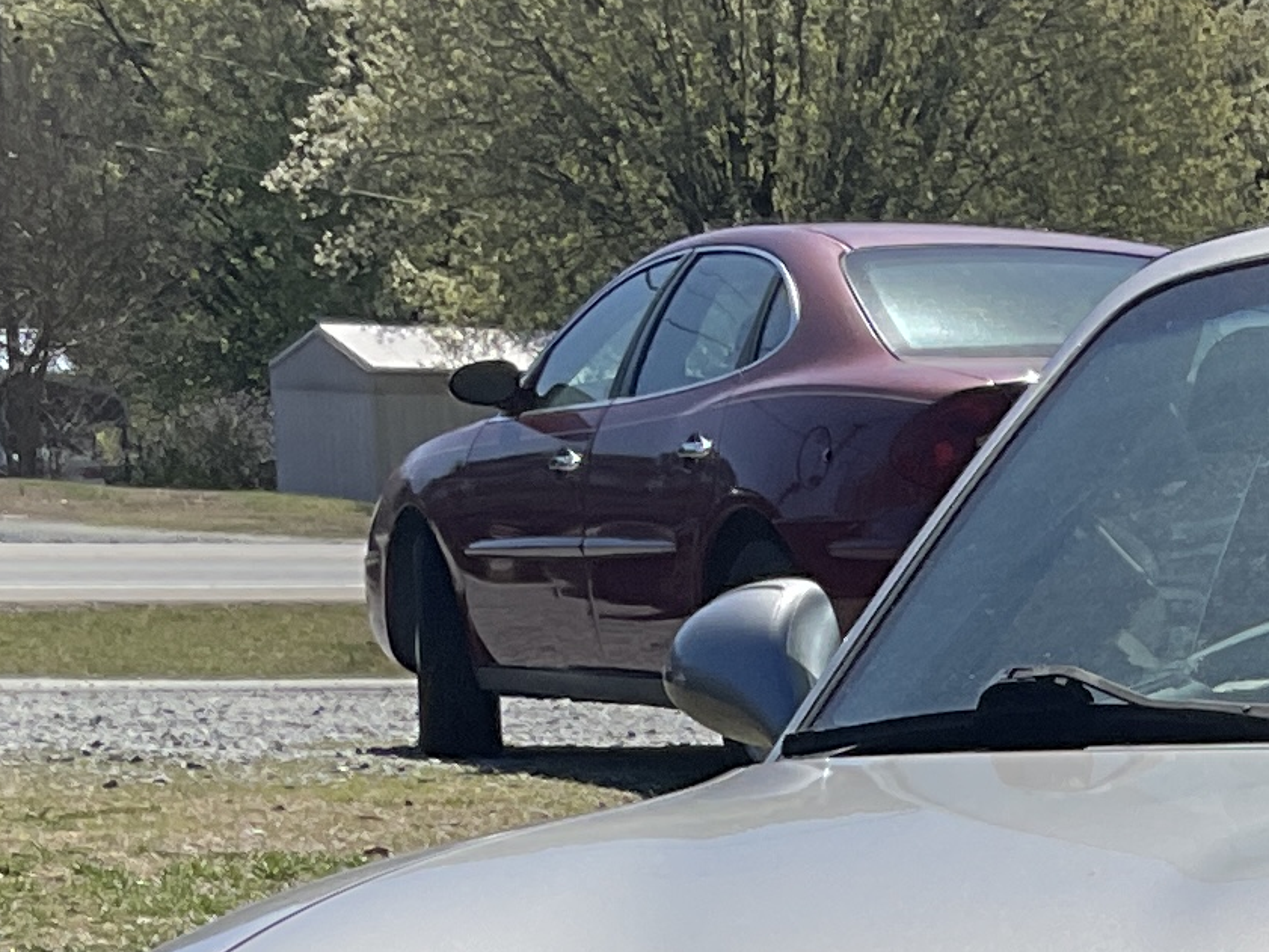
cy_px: 1743
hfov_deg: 13.6
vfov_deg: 10.1
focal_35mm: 139
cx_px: 1758
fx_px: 5096
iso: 16
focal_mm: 3
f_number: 1.8
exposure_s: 1/2141
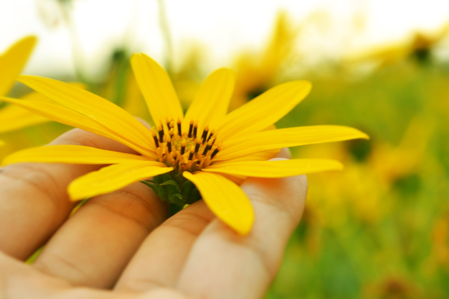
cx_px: 224
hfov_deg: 22.6
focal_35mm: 90
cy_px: 150
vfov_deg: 15.2
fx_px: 1122
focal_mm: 60
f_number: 8
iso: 200
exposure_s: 1/50
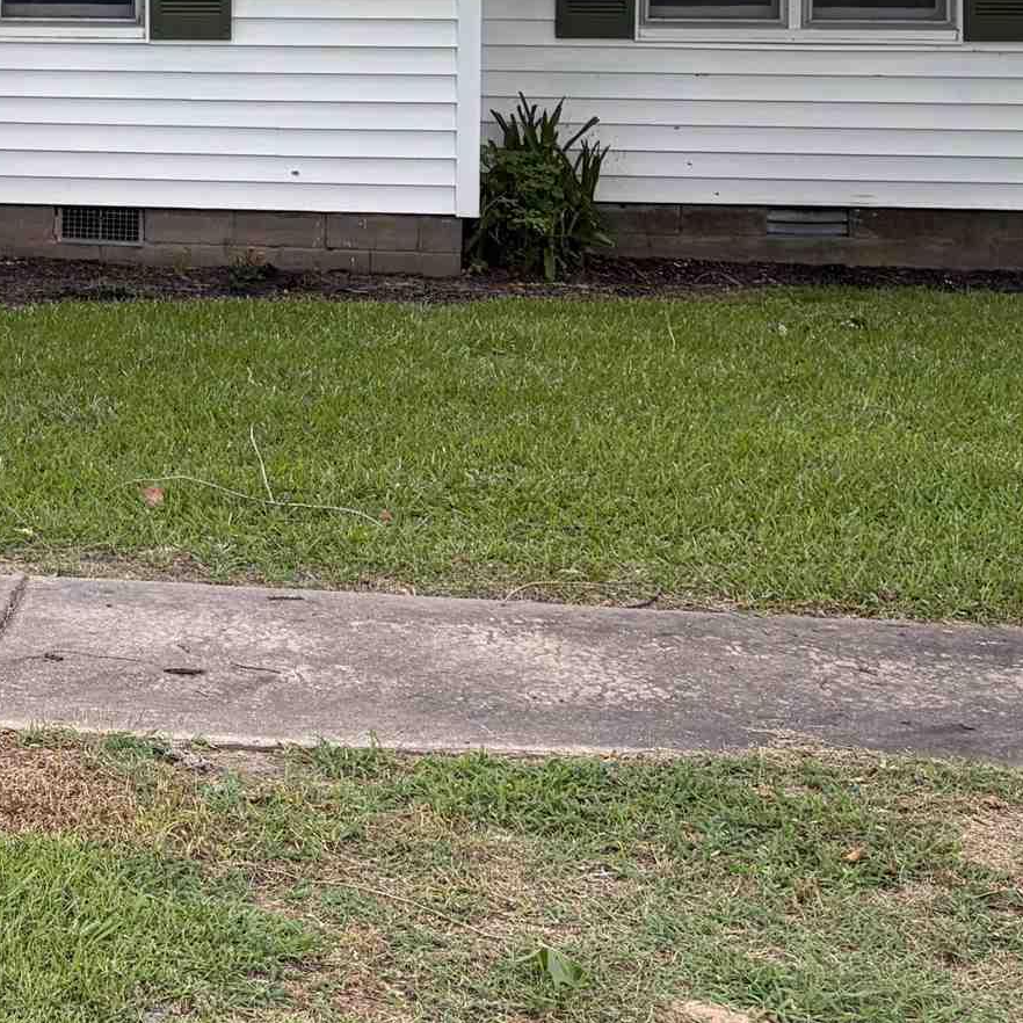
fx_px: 2675
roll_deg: -0.1
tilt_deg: -0.5
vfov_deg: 21.0
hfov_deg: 19.8
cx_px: -328
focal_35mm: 80
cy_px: 24
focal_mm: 5.96
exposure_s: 1/430
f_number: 1.6
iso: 64
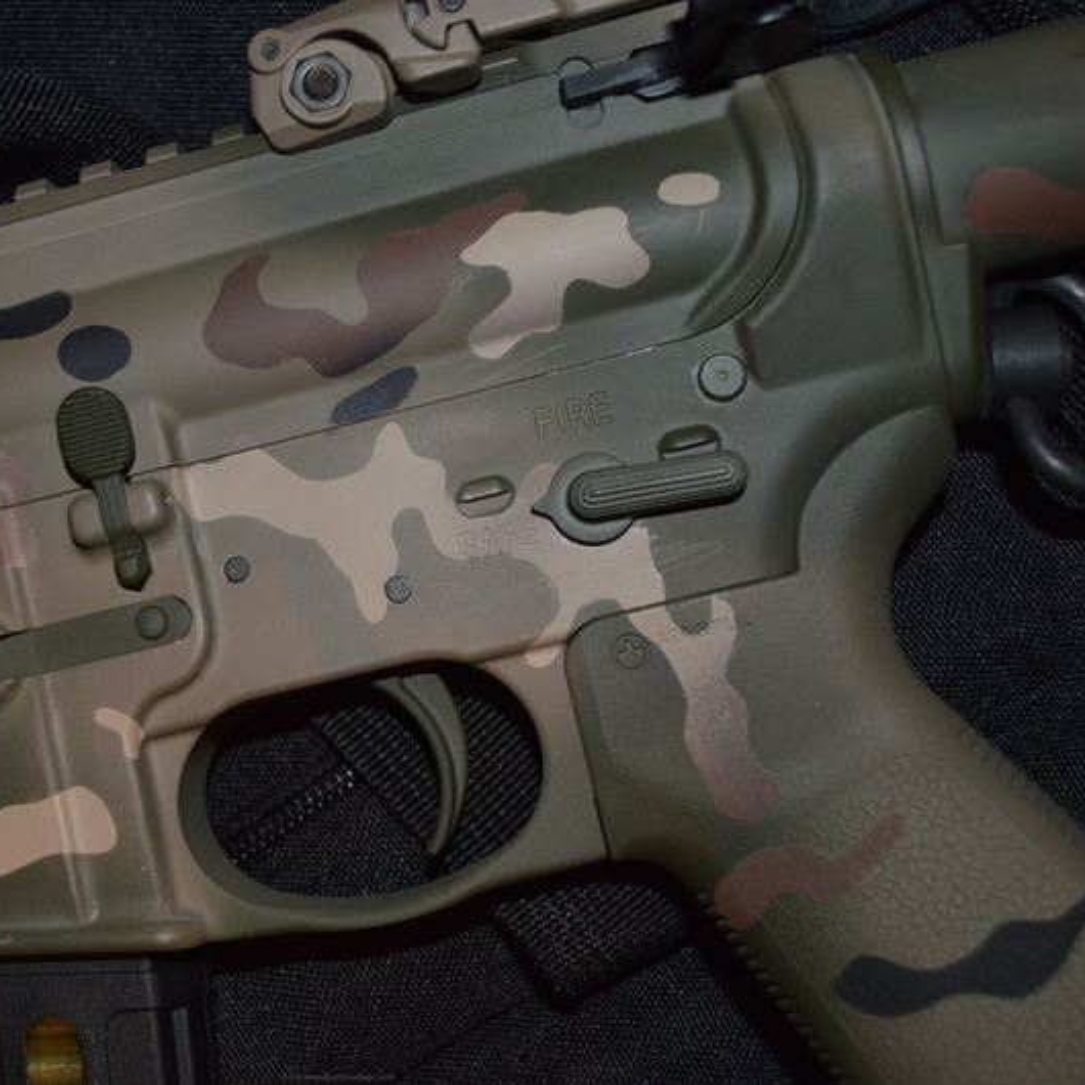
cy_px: 542
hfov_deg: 33.6
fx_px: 1773
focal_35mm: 50
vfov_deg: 34.0
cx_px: 338
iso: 1100
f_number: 4.2
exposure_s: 1/60
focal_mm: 26
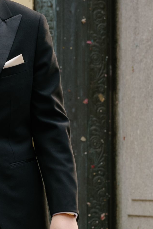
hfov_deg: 6.9
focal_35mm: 195
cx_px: -117
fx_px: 1242
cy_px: 181
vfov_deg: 10.5
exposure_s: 1/160
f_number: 5.6
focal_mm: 48
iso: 200
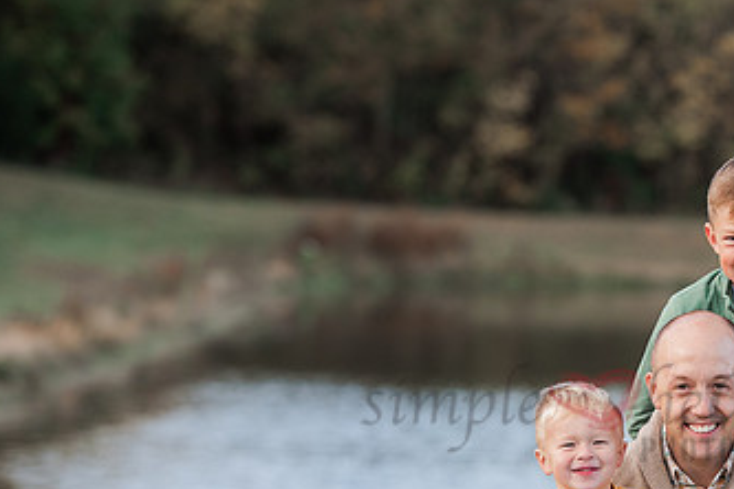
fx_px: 4791
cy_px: 400
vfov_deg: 5.8
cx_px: 611
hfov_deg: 8.7
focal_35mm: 235
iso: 400
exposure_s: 1/640
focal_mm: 135
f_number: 4
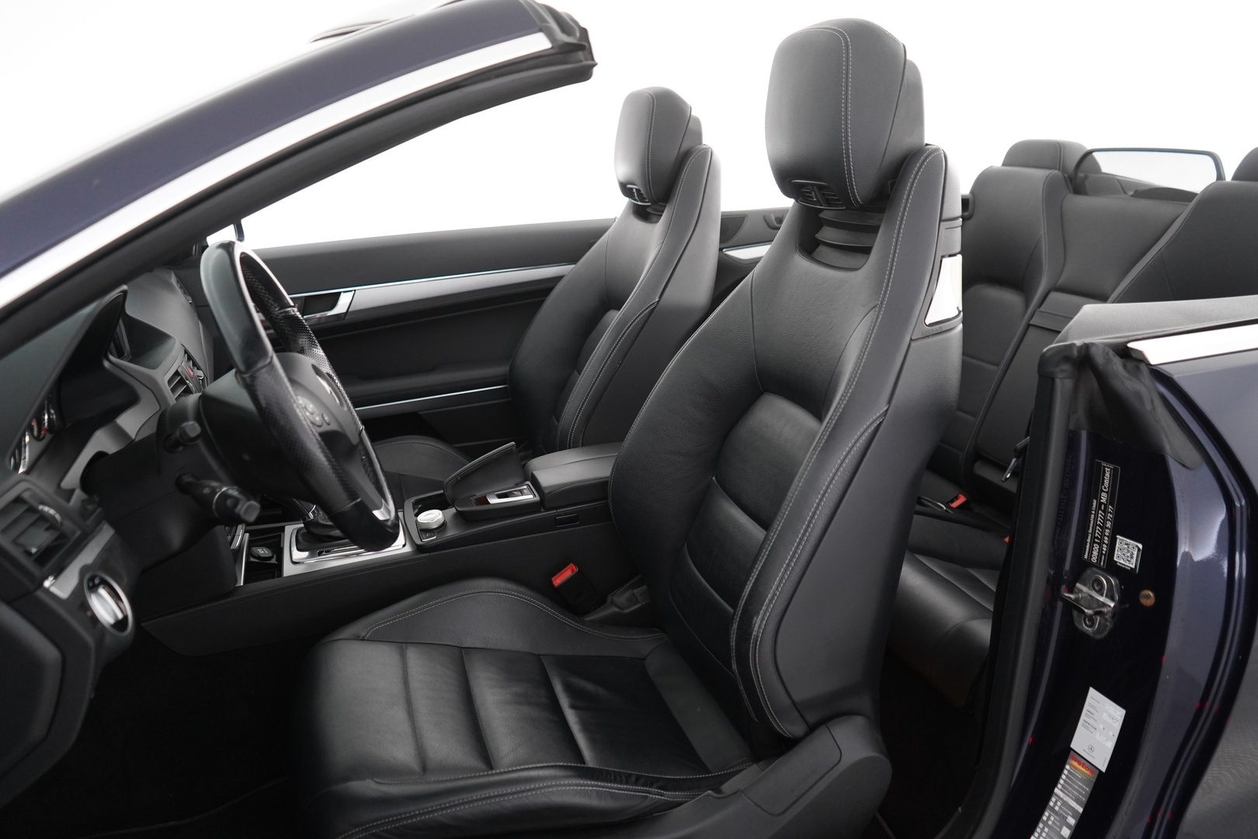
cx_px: 629
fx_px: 978
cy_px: 420
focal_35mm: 28
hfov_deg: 65.5
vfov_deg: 46.4
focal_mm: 28
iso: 2500
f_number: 3.5
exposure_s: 1/40
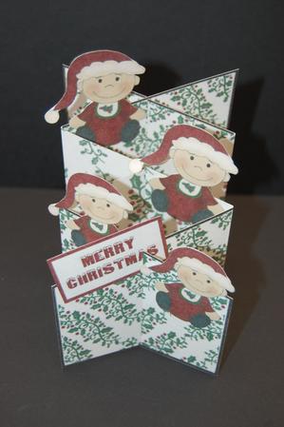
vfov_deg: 42.3
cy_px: 214
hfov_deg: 28.9
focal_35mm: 46
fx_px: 551
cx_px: 142
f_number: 4.5
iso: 320
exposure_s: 1/60
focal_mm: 31
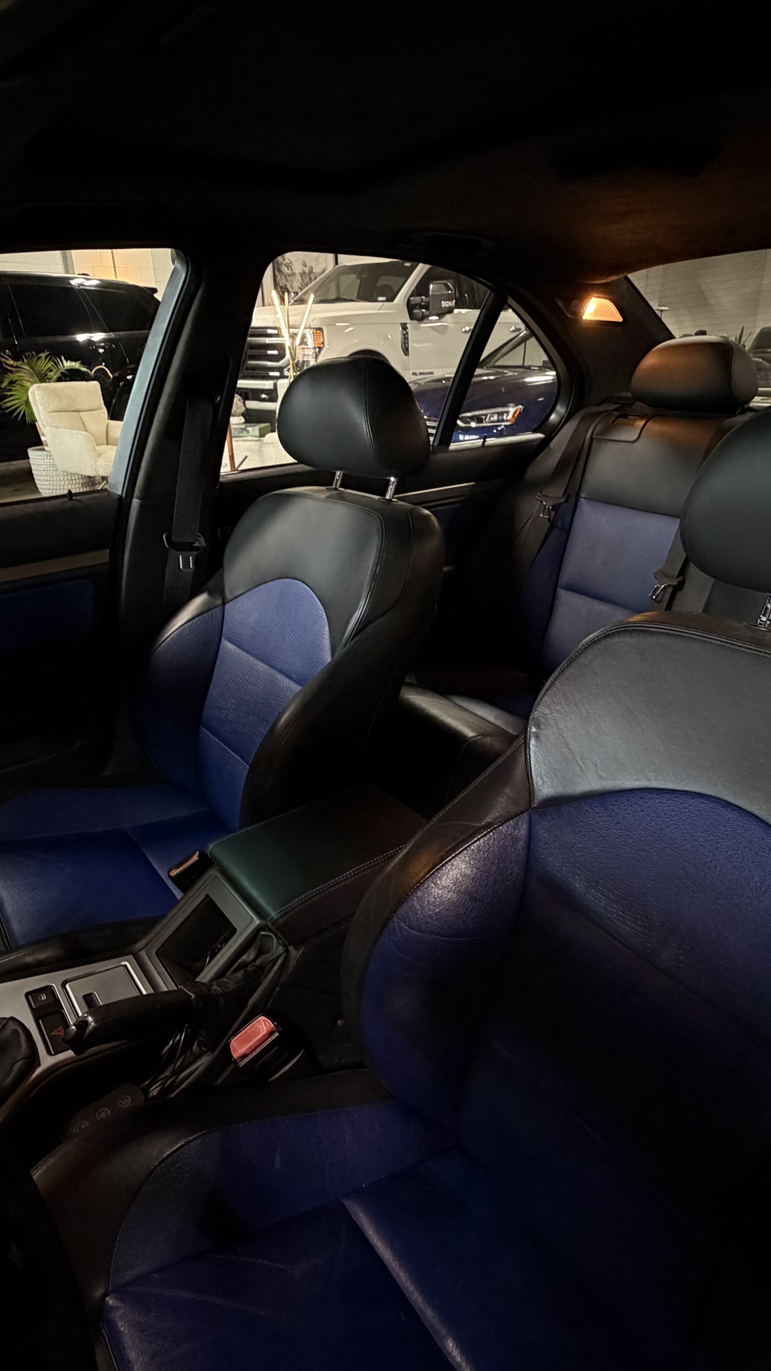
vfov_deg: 83.8
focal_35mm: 21
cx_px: 420
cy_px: 702
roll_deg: +0.8
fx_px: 763
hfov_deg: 53.5
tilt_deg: -26.1
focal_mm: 2.22
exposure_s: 1/60
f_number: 2.2
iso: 400
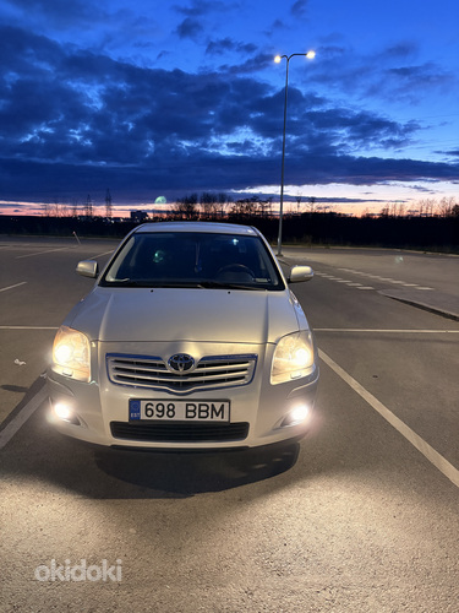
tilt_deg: -10.1
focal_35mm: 26
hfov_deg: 53.1
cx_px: 230
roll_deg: -0.6
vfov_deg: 67.3
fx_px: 460
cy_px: 306
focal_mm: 5.96
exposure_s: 1/40
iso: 500
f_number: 1.6
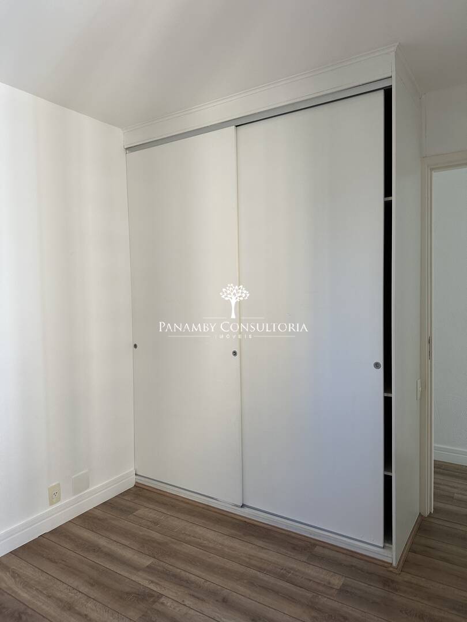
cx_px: 234
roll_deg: +0.7
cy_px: 311
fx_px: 432
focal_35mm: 24
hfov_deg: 56.8
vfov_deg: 71.6
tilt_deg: -1.8
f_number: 1.78
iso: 160
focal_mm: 6.86
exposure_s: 1/121
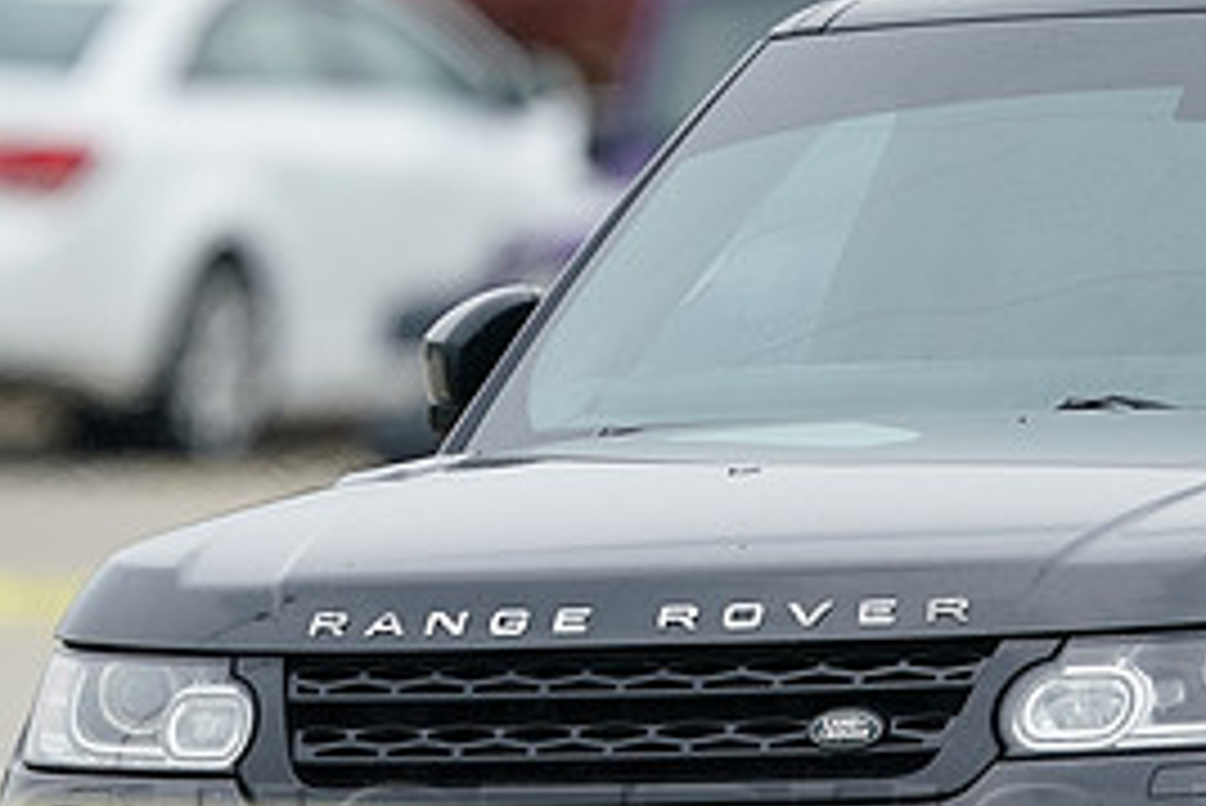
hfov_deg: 1.1
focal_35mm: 1820
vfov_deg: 0.8
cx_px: 868
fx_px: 61000
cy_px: 817
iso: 400
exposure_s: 1/320
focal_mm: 840
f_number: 6.3
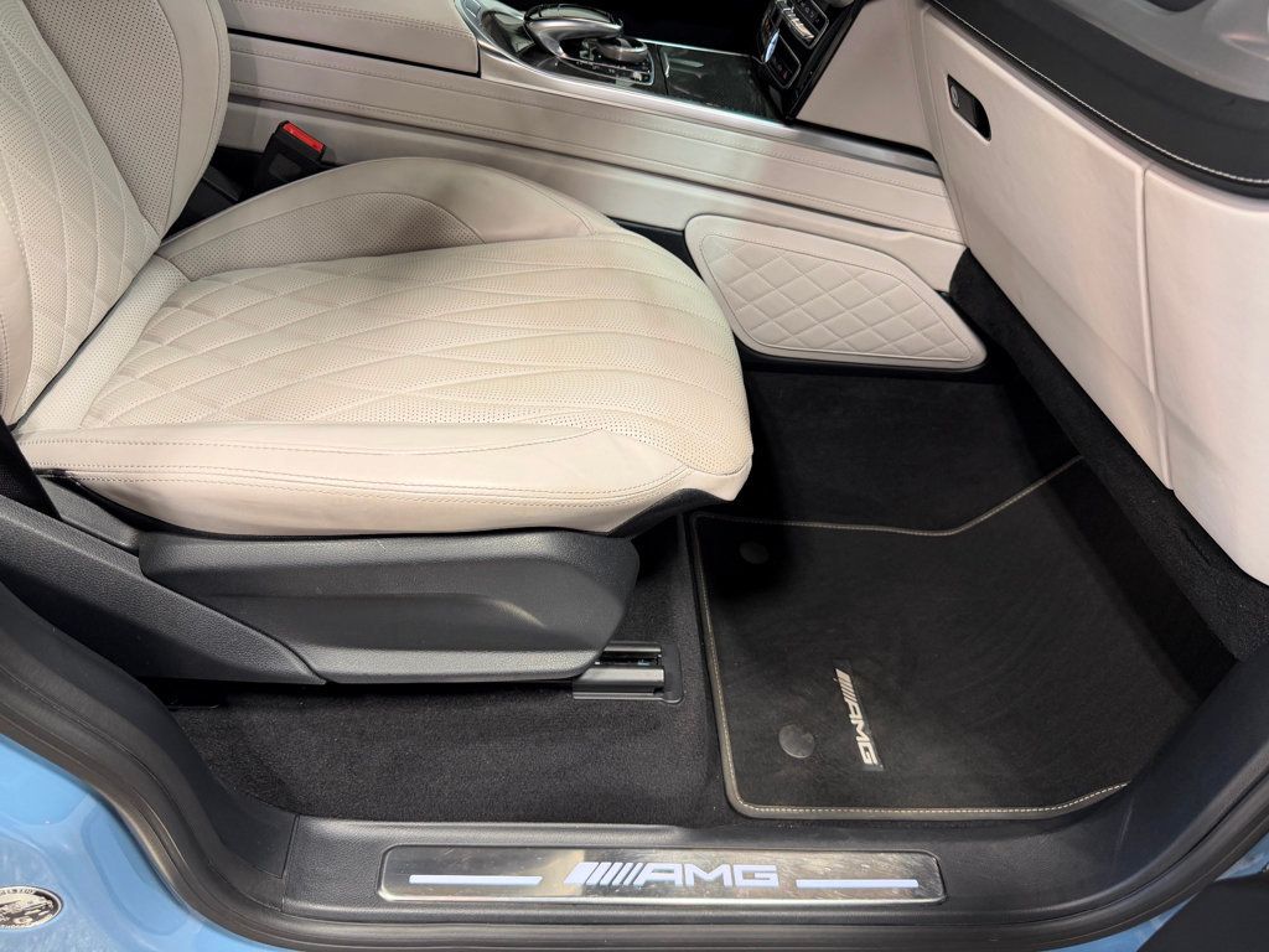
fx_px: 880
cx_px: 634
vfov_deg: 56.8
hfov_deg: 71.6
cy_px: 476
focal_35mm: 24
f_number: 1.78
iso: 125
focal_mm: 6.76
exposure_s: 1/120
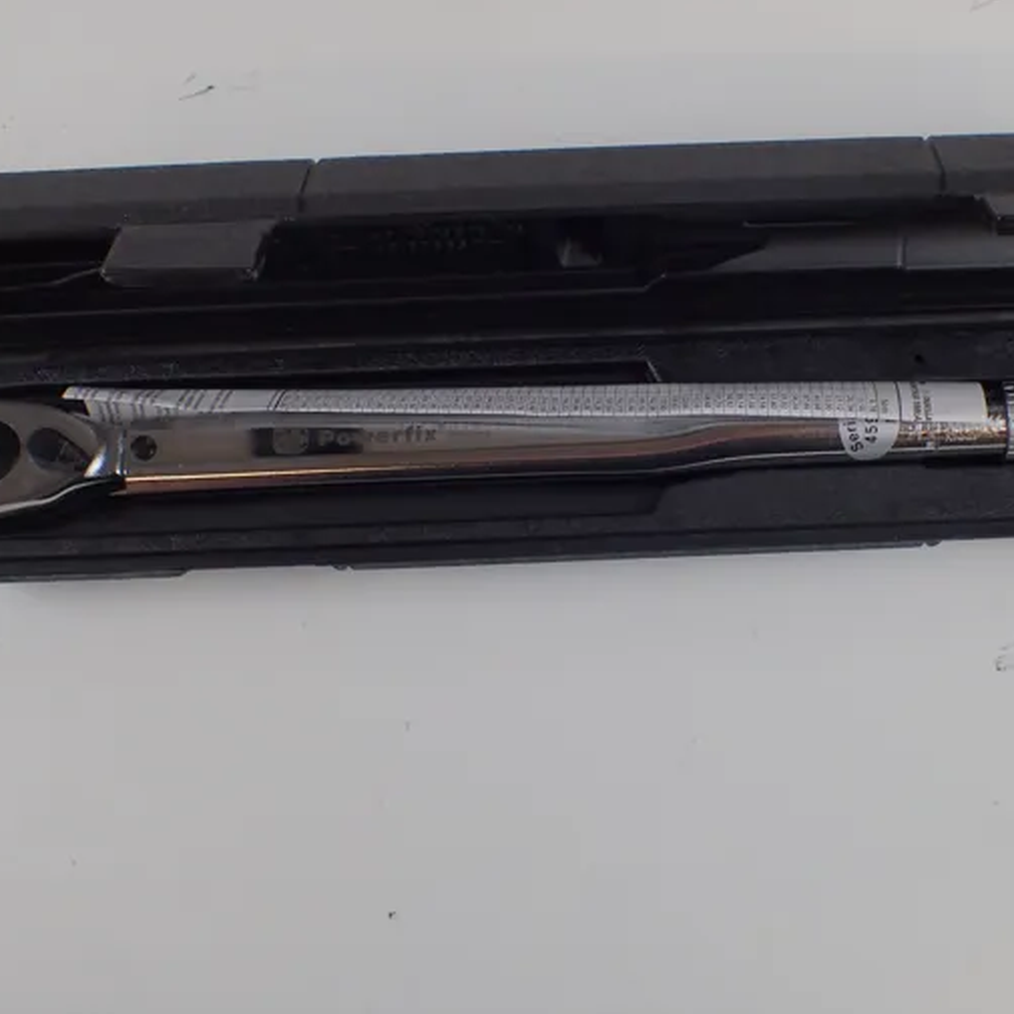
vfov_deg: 39.9
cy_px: 422
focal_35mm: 42
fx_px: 1392
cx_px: 661
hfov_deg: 39.6
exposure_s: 1/125
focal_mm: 5.5
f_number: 2.3
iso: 200
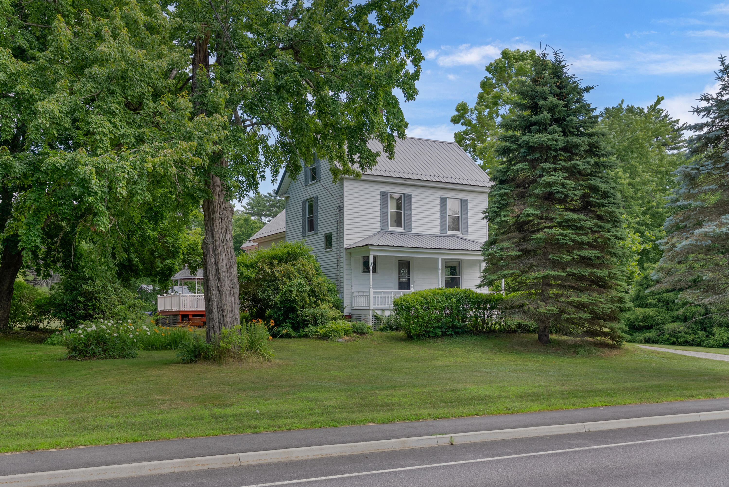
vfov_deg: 37.9
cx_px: 364
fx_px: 709
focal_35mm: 35
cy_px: 244
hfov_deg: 54.4
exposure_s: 1/320
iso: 320
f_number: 8
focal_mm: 35
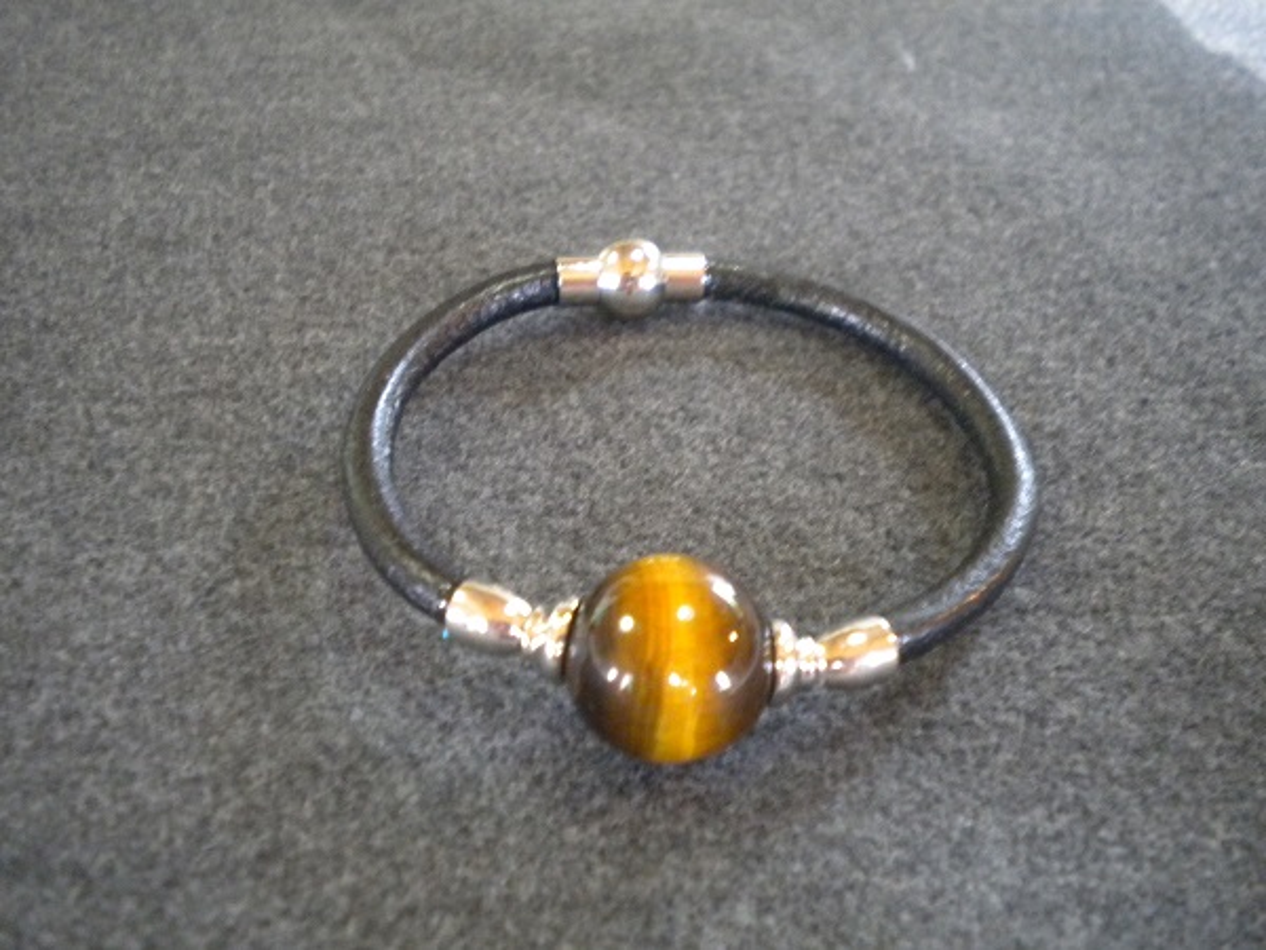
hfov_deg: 45.8
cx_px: 633
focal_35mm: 41
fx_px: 1499
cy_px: 475
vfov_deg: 35.1
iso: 619
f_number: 3.5
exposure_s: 1/8.8
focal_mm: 7.4
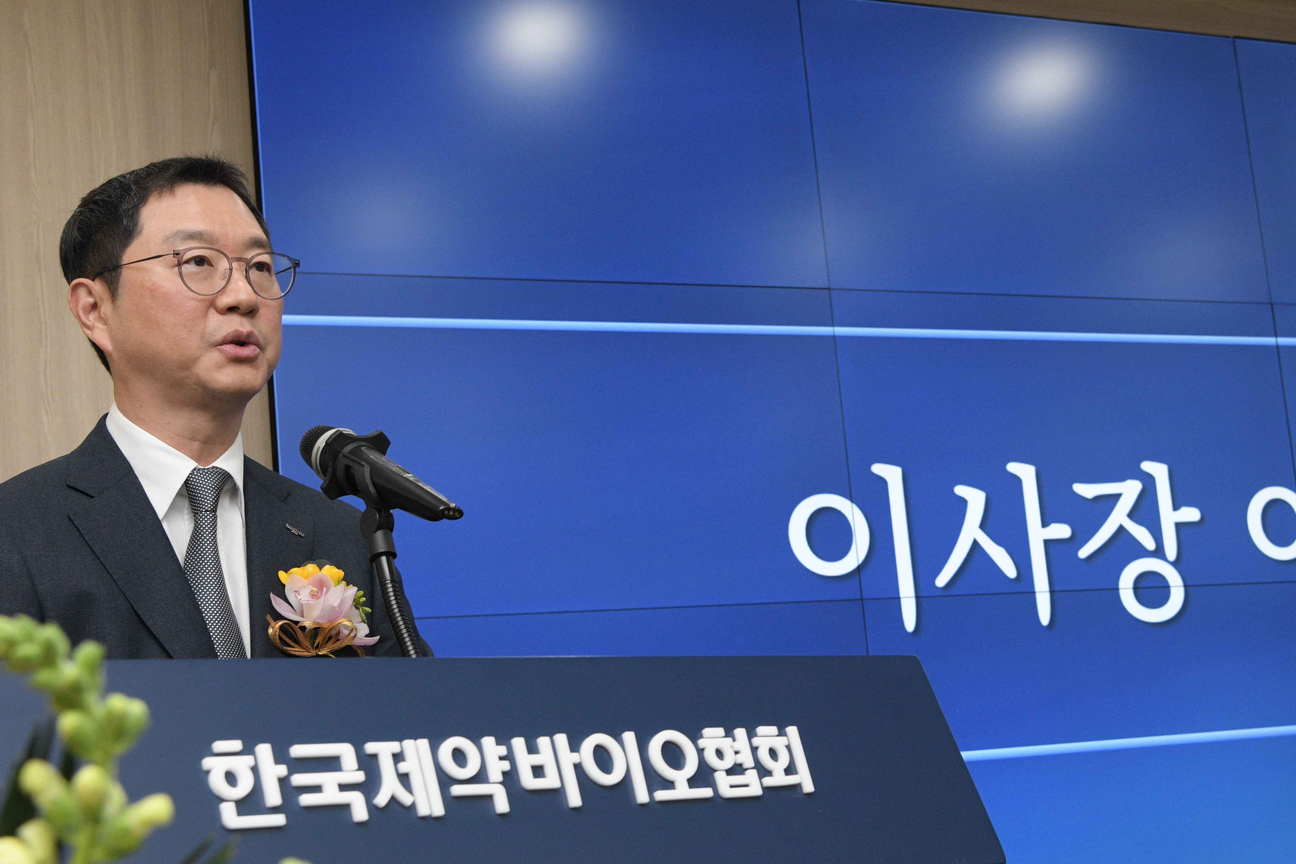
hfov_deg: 32.2
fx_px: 2232
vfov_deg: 21.9
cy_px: 504
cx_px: 841
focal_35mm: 62
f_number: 7.1
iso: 1600
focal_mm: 36
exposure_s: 1/125
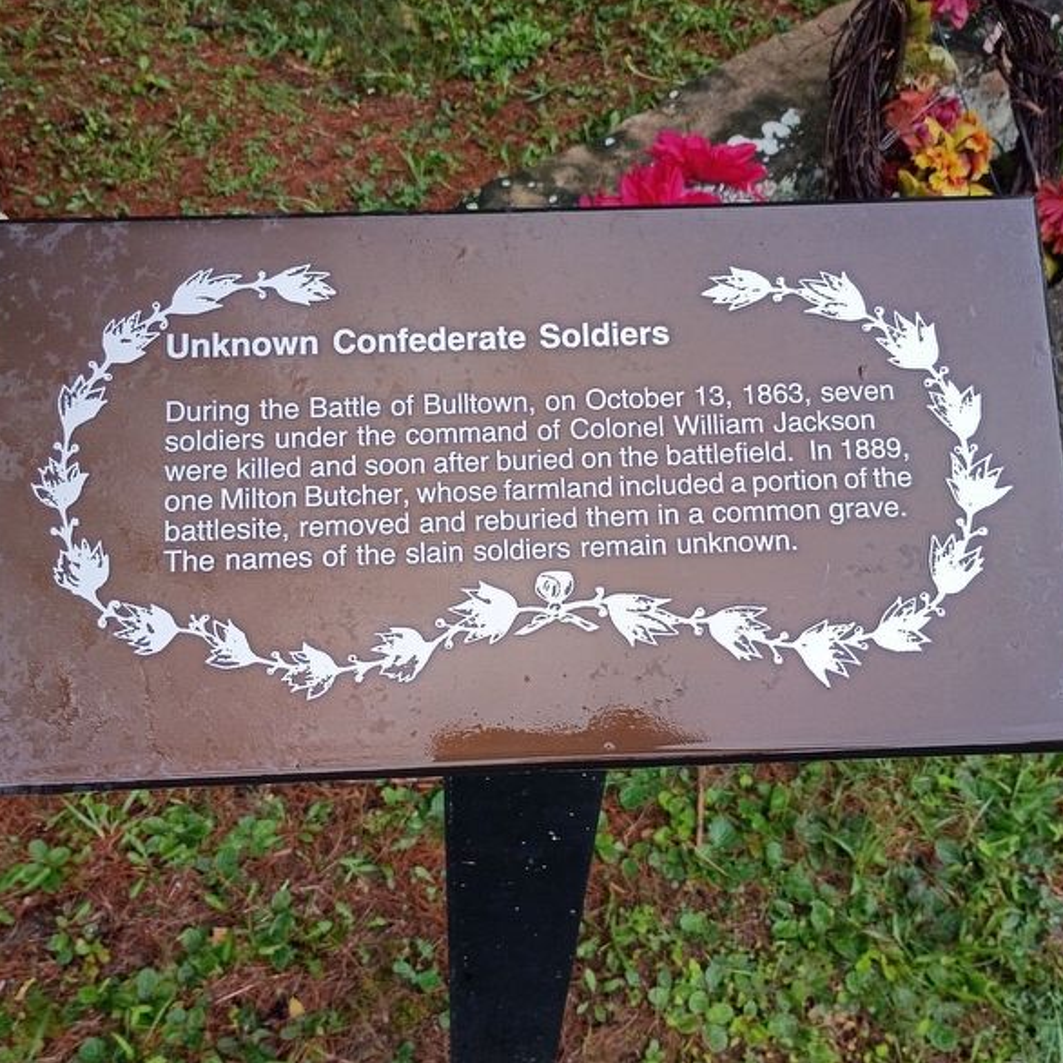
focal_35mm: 35
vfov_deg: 47.2
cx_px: 508
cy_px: 537
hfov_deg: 47.2
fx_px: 1216
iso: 135
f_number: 1.8
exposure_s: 1/120
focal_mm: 4.27
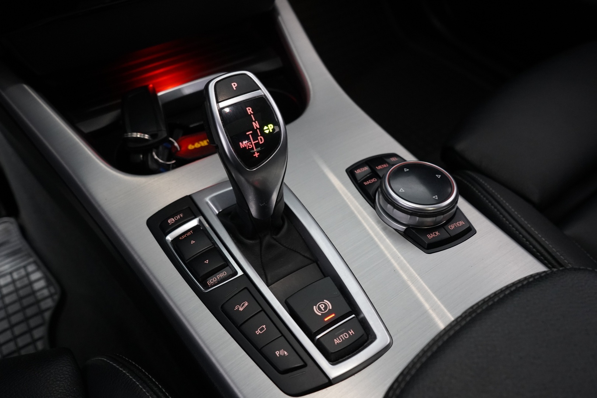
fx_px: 464
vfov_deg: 46.4
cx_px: 298
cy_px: 199
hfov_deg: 65.5
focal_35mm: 28
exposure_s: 1/40
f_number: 5.6
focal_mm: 28
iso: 4000
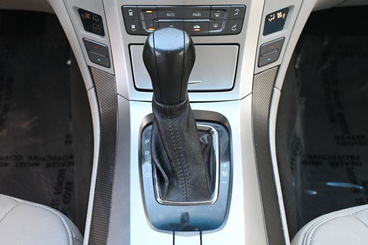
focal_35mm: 57
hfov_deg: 35.1
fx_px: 582
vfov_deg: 23.8
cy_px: 122
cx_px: 184
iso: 1800
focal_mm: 38
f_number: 5.6
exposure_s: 1/125
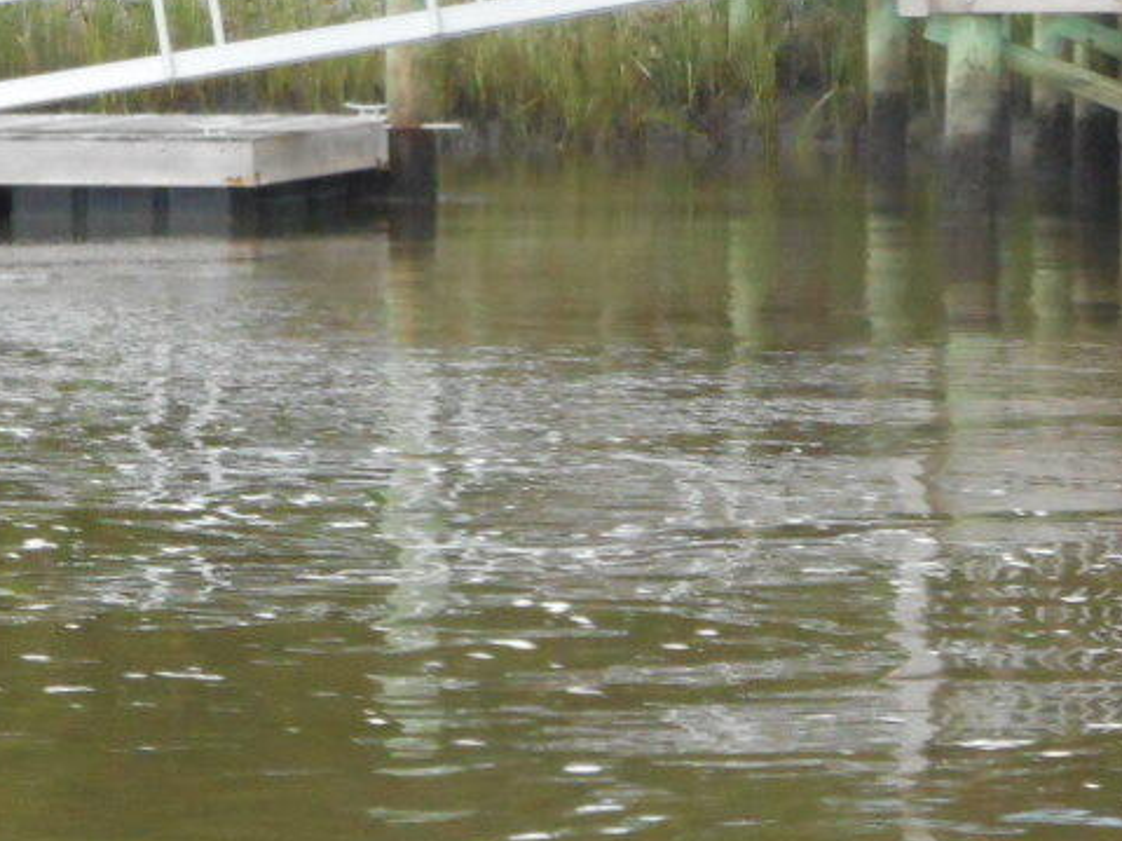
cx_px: 574
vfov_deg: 6.6
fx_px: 7259
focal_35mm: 224
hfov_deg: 8.8
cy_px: -89
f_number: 5.3
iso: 450
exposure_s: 1/60
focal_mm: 12
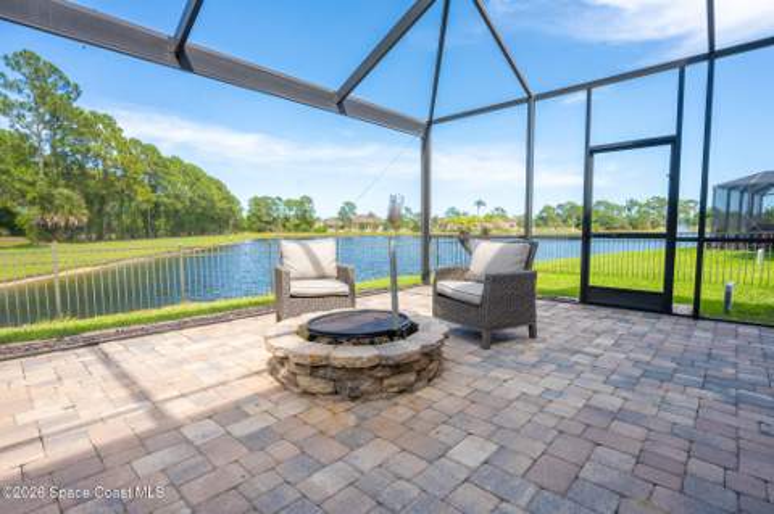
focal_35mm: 18
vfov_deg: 68.8
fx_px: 376
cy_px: 257
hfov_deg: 91.7
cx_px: 387
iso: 200
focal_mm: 17.5
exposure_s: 1/250
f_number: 6.3
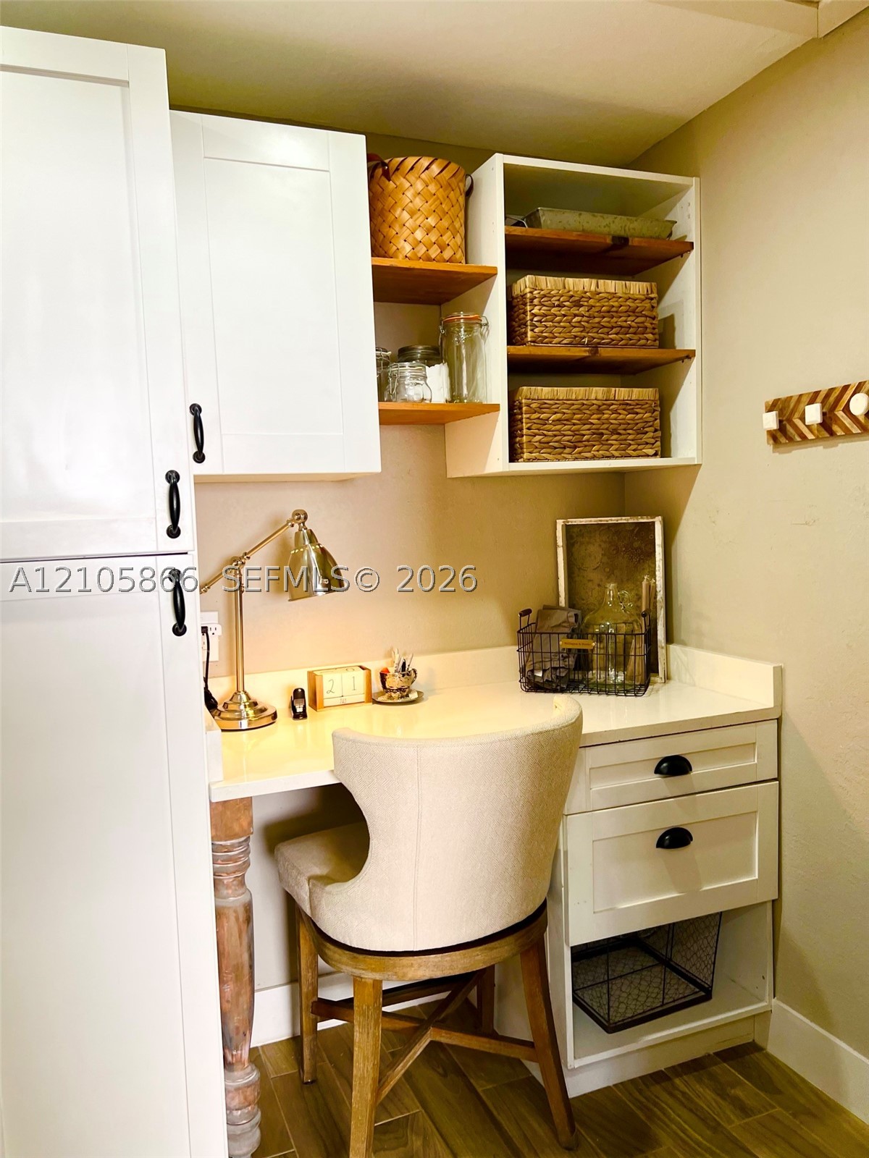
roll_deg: +2.4
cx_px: 434
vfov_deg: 67.3
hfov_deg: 53.1
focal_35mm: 26
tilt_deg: -4.0
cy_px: 579
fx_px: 870
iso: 100
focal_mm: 5.7
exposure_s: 1/120
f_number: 1.5
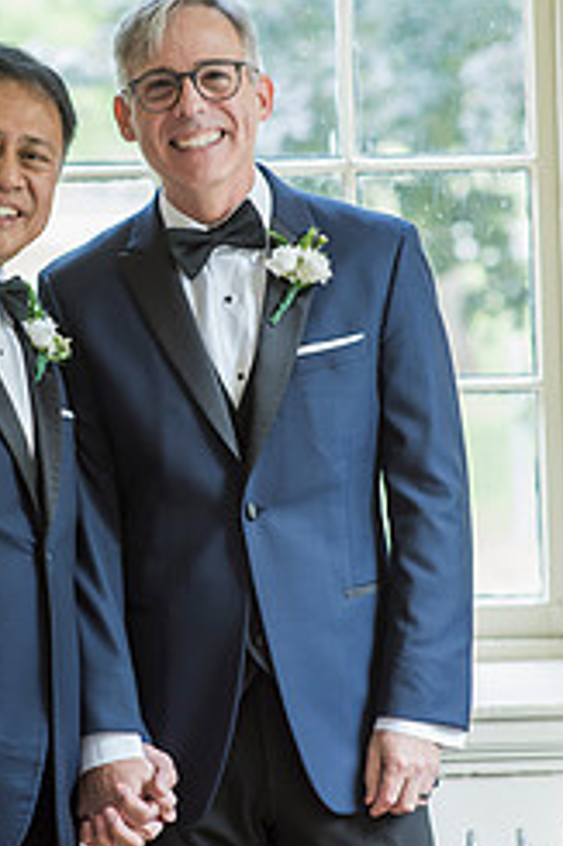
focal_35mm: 156
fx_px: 3664
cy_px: 376
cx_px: 107
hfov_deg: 8.8
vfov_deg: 13.2
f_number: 2.8
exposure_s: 1/100
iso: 500
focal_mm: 85
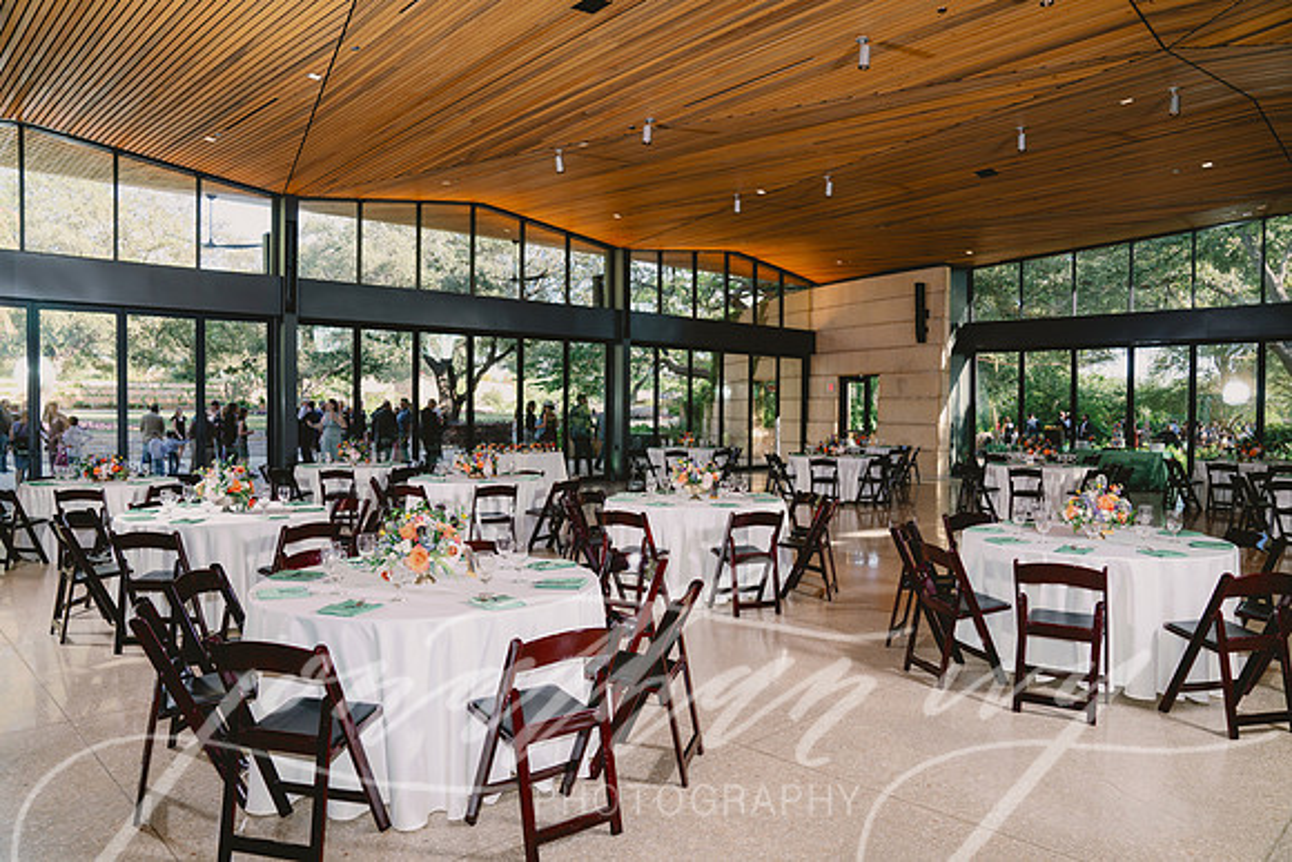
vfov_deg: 53.2
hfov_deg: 73.7
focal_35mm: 24
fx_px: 861
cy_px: 431
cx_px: 646
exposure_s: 1/160
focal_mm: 24
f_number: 4
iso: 160
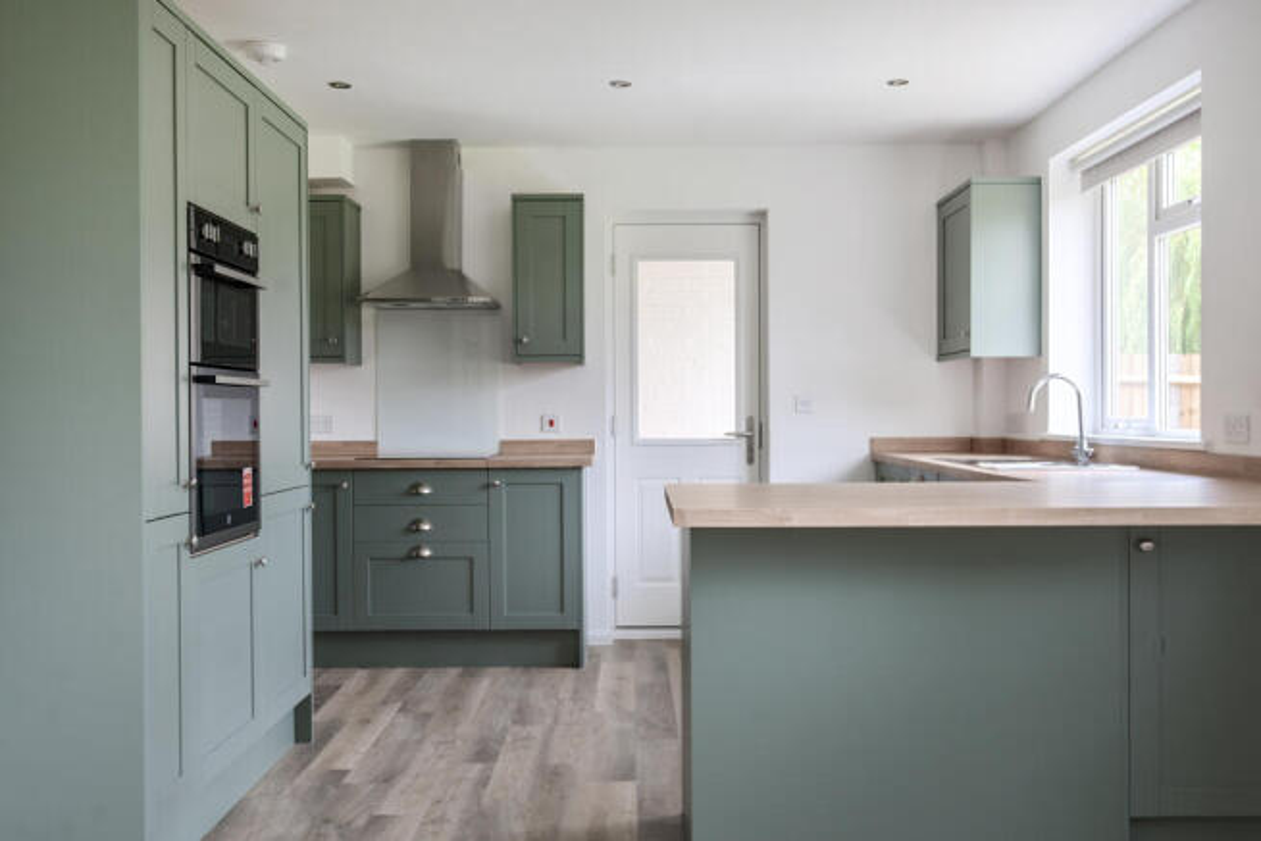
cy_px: 420
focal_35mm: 36
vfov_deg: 36.9
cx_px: 630
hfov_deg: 53.1
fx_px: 1261
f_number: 8
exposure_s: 1/3
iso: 100
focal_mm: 24
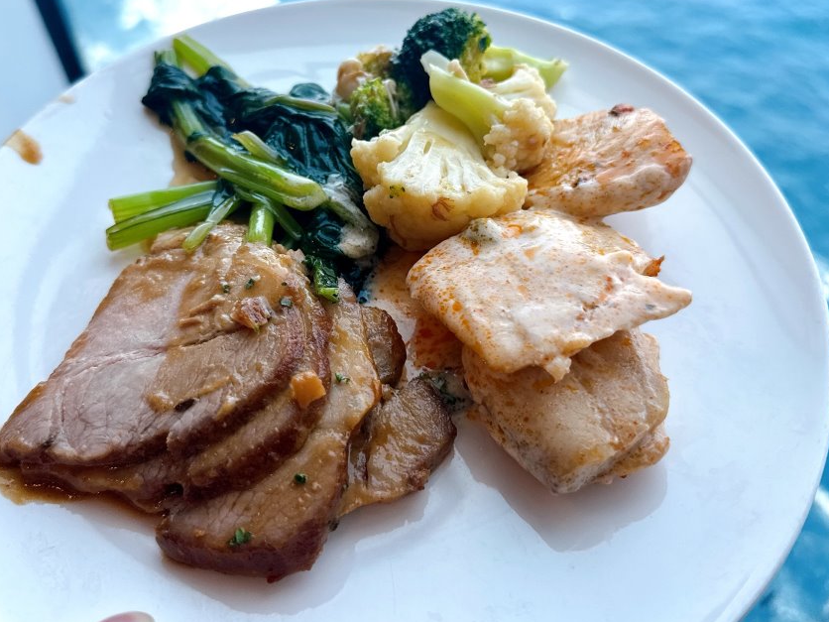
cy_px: 235
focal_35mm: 31
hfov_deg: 58.2
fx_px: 742
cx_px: 372
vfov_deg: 45.1
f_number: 1.78
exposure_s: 1/308
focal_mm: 6.76
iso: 80
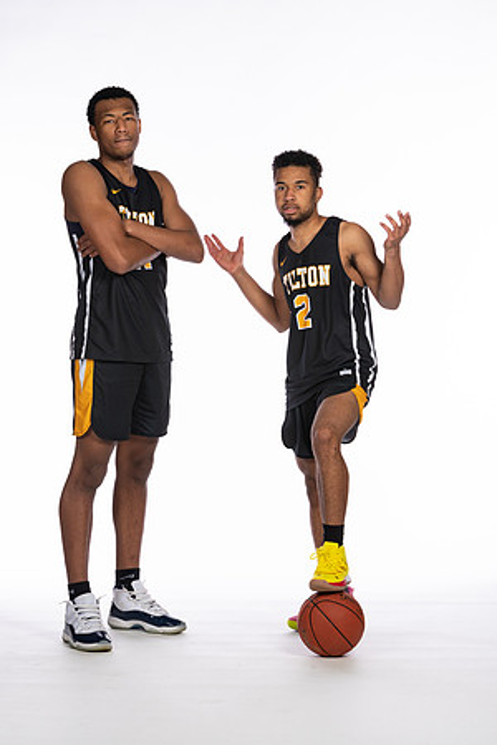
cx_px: 248
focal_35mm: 117
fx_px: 2423
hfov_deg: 11.7
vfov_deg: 17.5
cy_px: 372
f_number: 5.6
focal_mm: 78
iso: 100
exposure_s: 1/100
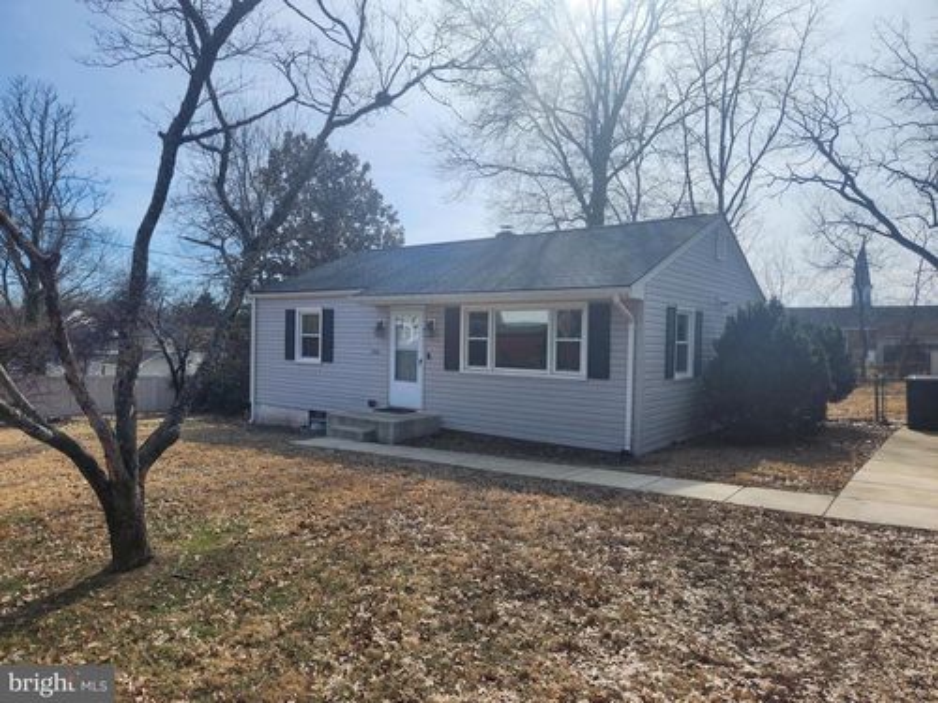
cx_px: 469
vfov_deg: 58.9
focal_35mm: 23
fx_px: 623
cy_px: 352
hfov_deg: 73.9
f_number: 1.8
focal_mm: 5.4
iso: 20
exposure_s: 1/2517
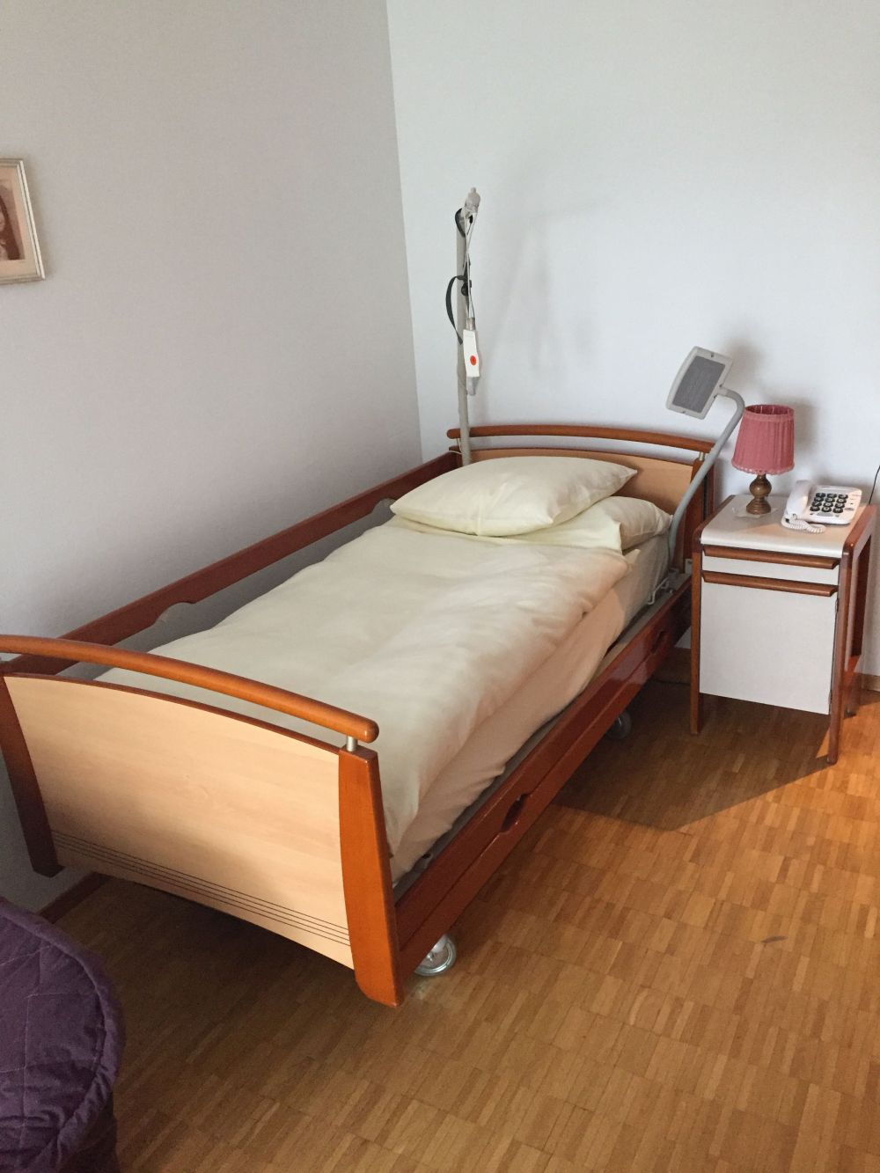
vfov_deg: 61.7
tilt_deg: -21.4
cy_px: 586
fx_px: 983
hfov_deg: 48.2
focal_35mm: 29
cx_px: 440
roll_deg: +5.3
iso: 250
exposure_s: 1/20
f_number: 2.2
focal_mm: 4.15
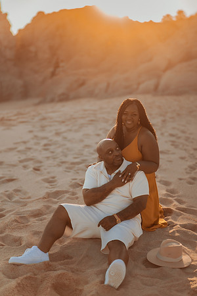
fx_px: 476
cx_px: 98
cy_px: 148
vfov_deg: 34.5
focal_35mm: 58
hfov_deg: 23.4
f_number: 1.4
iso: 100
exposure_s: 1/2500
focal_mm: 58
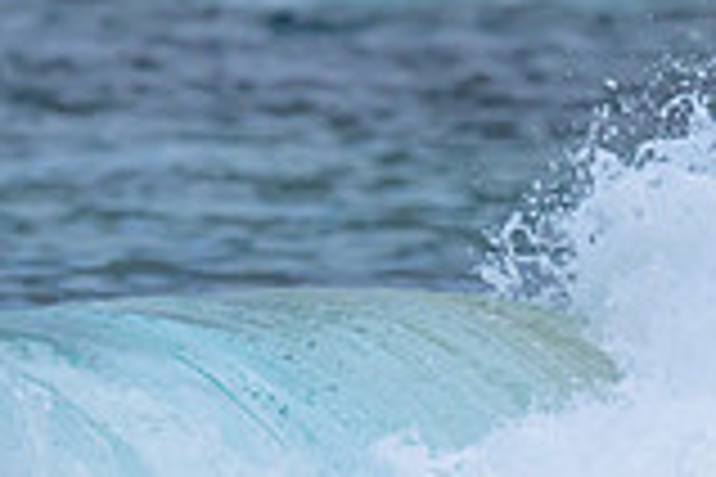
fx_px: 80007
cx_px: -57
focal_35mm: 4023
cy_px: 538
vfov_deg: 0.3
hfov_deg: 0.5
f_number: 6.3
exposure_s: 1/2000
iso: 560
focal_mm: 800
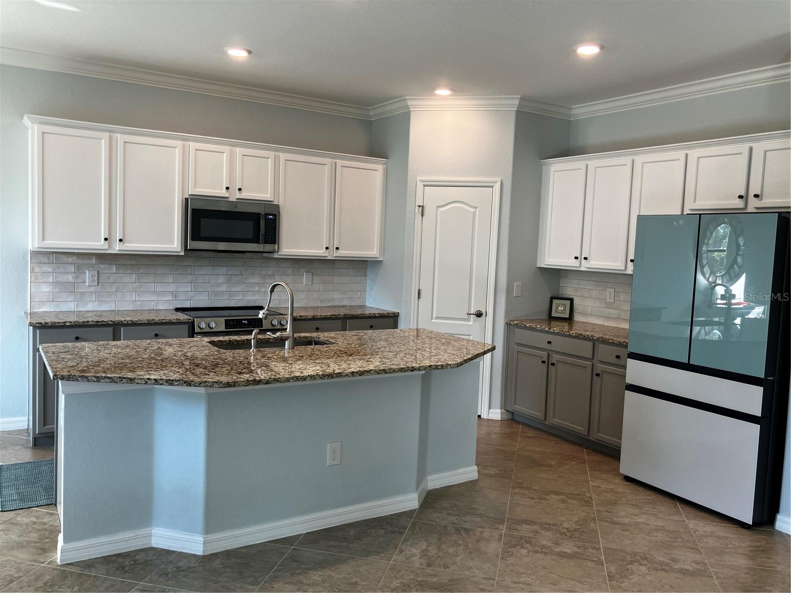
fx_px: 640
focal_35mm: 28
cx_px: 396
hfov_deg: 63.4
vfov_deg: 49.7
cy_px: 296
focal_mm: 3.99
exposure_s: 1/60
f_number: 1.8
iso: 50
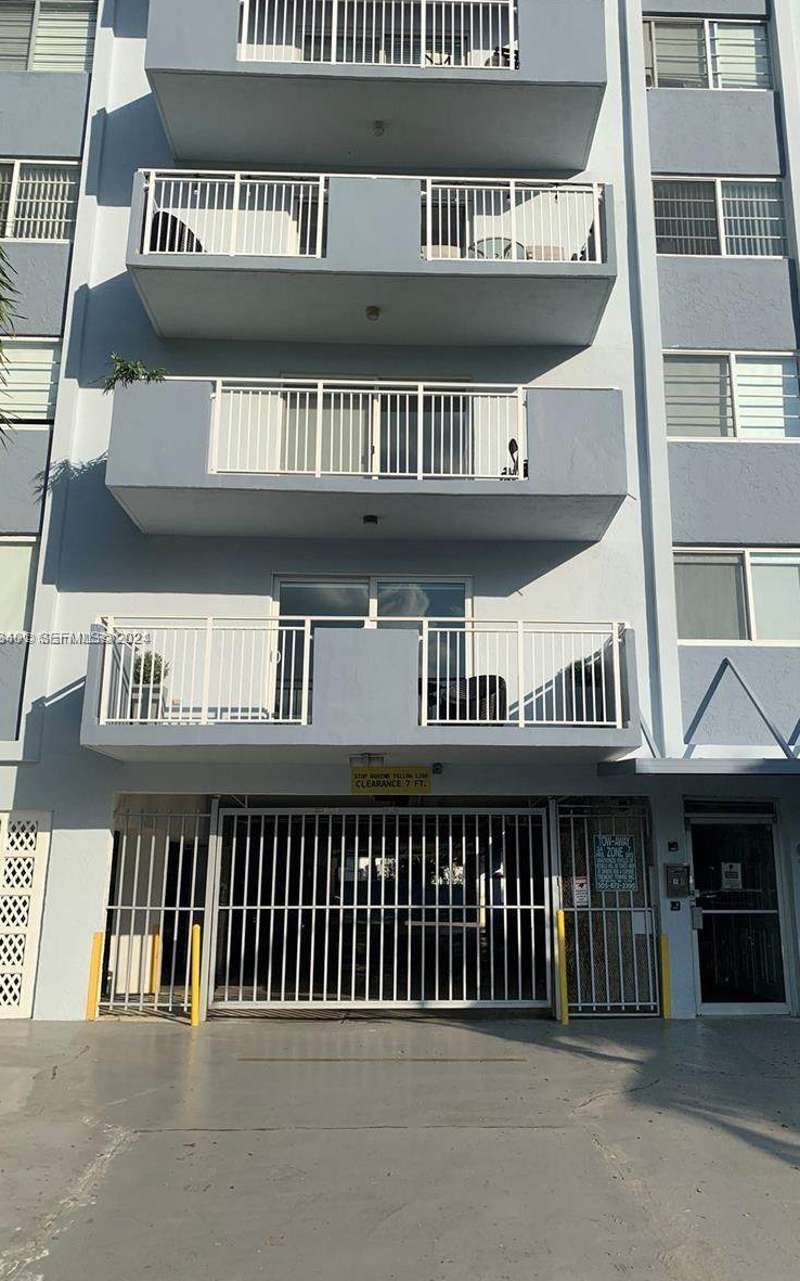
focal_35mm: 28
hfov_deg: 44.5
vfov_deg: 66.5
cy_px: 639
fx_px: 977
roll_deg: -2.0
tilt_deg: +16.6
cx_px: 437
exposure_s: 1/2915
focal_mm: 4.25
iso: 25
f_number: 1.8
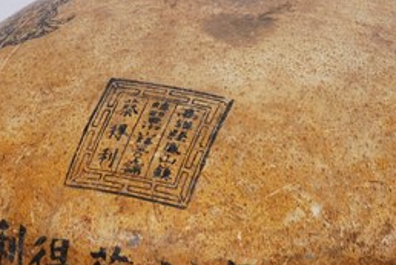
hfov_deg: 7.9
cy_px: 219
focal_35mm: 260
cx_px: 252
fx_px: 2865
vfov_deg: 5.3
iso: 100
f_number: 22
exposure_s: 1/80
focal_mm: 70
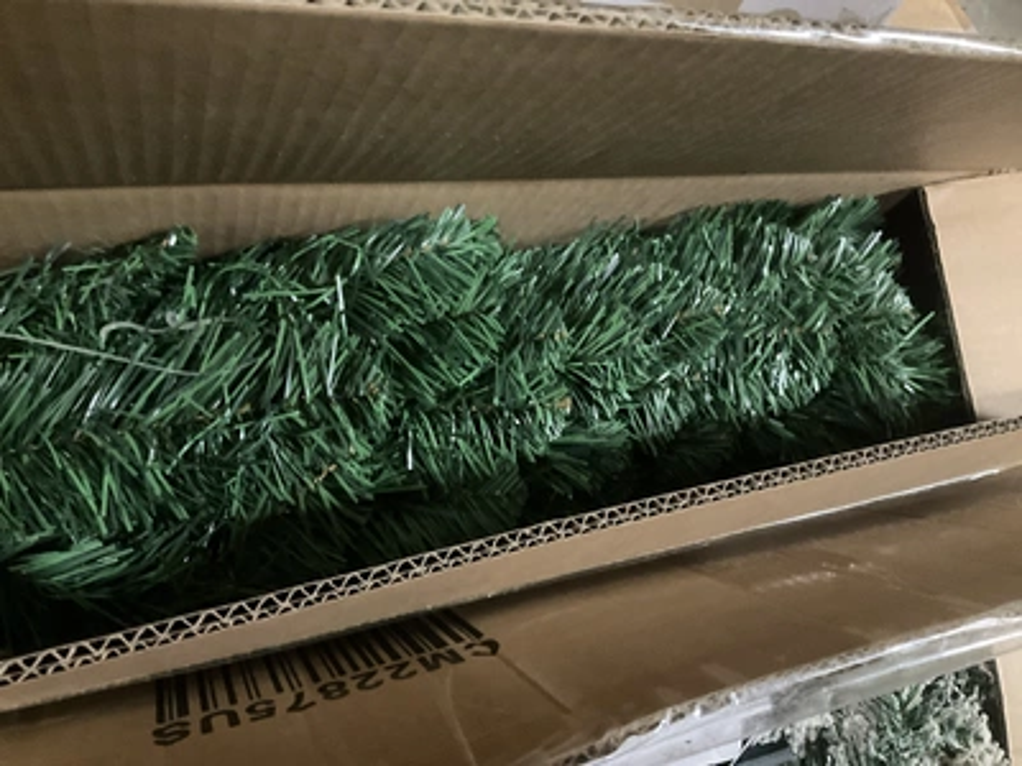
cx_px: 511
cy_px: 383
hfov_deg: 61.7
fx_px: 856
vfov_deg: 48.2
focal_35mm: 29
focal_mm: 3
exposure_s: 1/17
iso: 640
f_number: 1.8
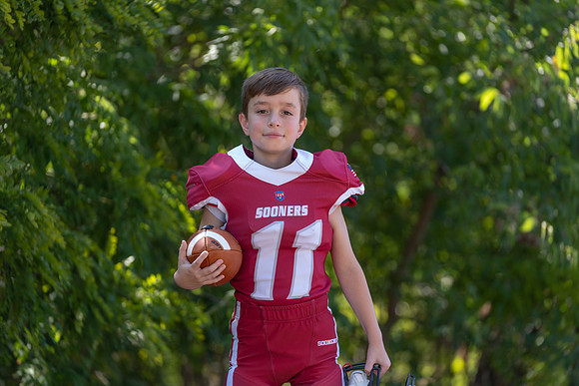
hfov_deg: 15.1
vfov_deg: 10.1
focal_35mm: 136
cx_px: 290
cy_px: 193
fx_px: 2188
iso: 80
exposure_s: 1/320
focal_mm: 136
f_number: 2.8
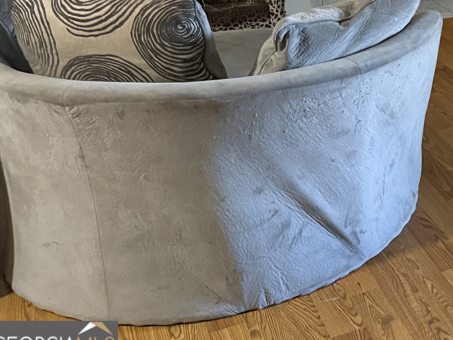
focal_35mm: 60
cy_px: -62
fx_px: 785
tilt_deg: -10.7
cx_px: 557
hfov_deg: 27.8
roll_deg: +0.0
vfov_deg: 22.6
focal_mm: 6.76
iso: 800
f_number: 1.78
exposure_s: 1/30
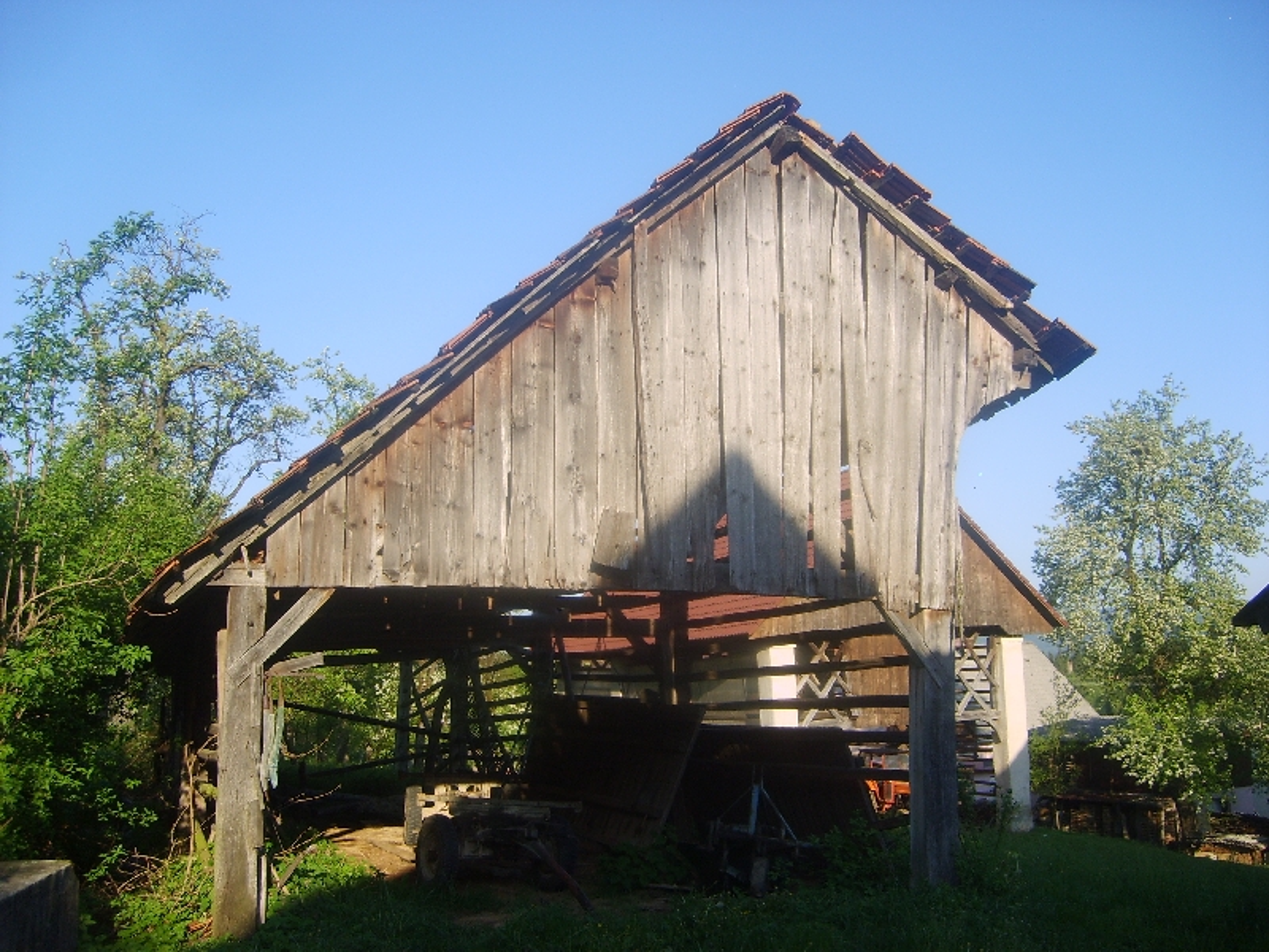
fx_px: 1283
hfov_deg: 52.6
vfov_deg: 40.7
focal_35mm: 35
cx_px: 634
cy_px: 476
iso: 50
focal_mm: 5.8
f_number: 2.8
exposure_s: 1/350
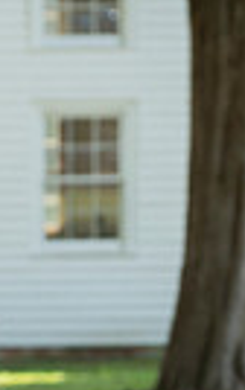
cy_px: 620
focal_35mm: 349
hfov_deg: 3.7
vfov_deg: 5.9
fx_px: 3720
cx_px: -175
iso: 400
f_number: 5.6
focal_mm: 102
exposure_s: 1/200
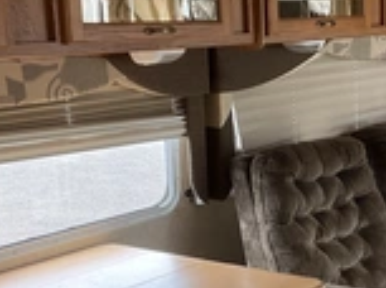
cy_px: 202
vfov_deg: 19.2
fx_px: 845
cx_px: 290
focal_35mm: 76
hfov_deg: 25.4
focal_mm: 3
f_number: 1.8
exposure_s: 1/87
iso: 64
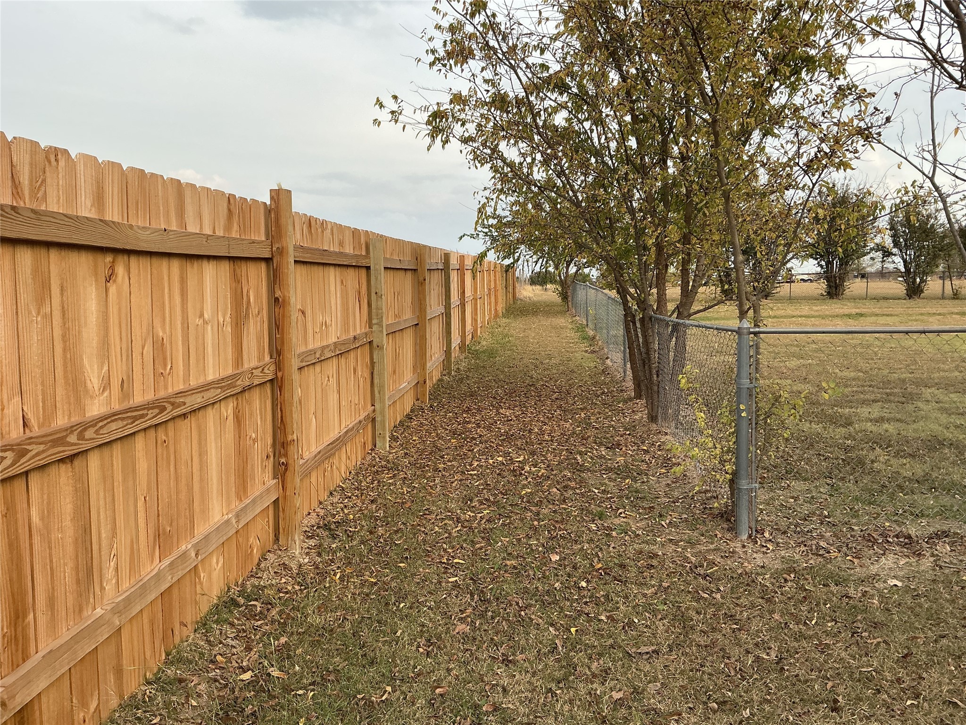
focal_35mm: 29
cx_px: 483
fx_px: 809
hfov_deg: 61.7
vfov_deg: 48.2
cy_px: 362
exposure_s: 1/264
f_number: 1.8
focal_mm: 3
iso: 25
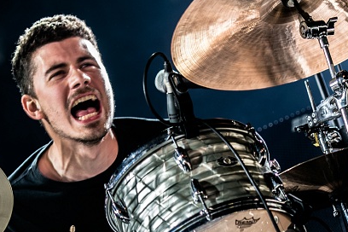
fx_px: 2813
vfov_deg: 4.7
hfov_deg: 7.1
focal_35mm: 291
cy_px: 128
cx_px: 172
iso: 200
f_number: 2.8
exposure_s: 1/80
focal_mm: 110
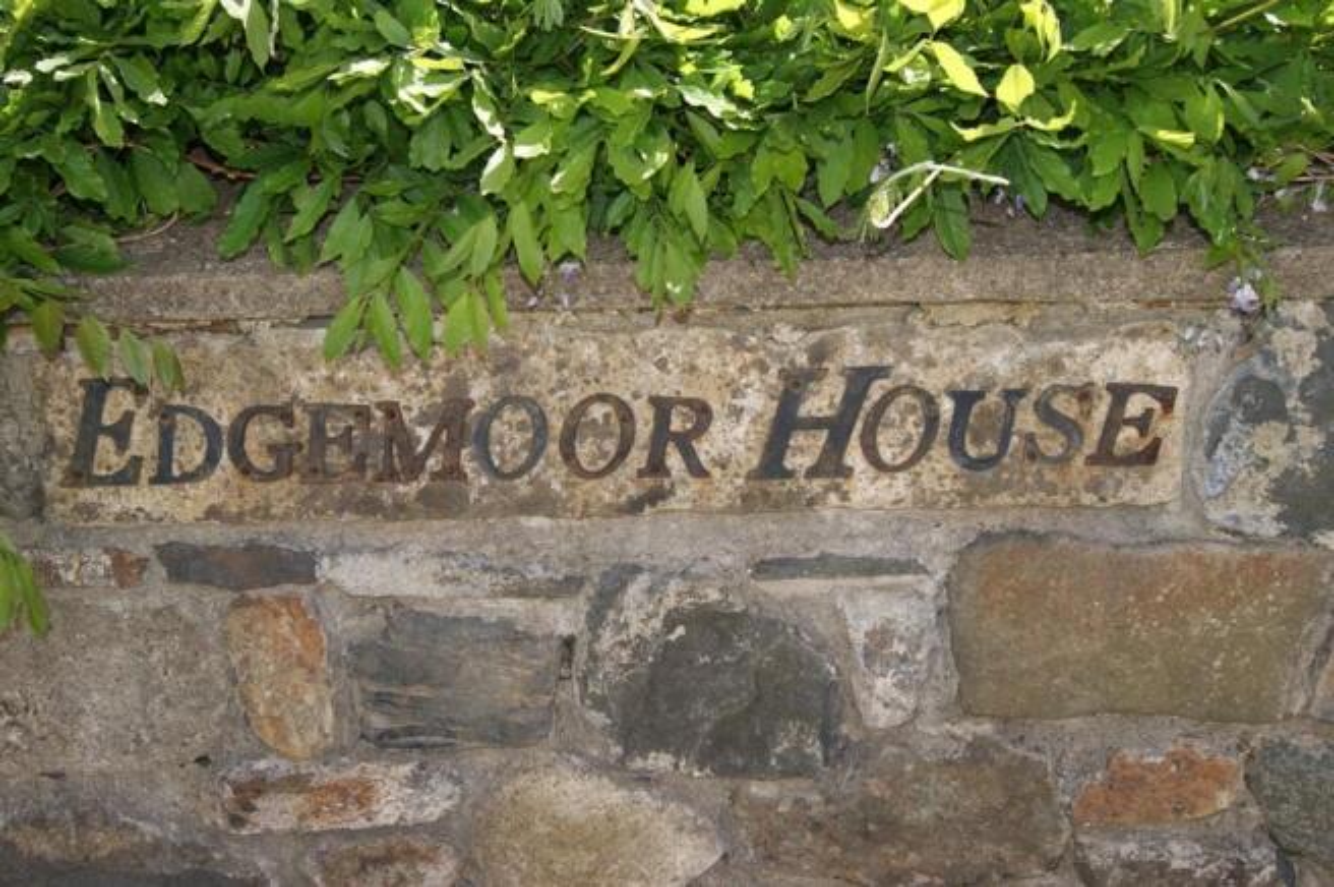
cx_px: 667
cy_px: 444
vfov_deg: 34.1
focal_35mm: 39
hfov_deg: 49.6
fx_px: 1444
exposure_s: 1/160
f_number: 6.3
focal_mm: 26
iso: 100
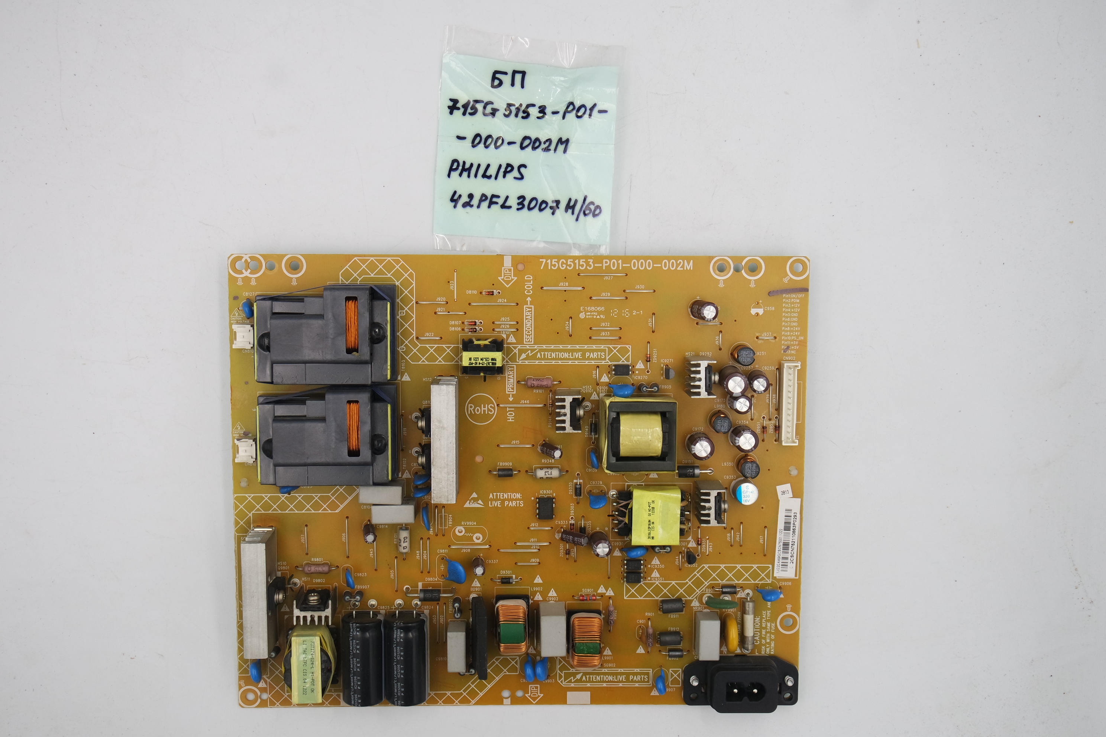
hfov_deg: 51.9
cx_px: 553
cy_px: 368
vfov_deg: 35.9
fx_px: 1137
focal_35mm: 37
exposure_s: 1/100
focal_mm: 14
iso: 160
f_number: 5.6
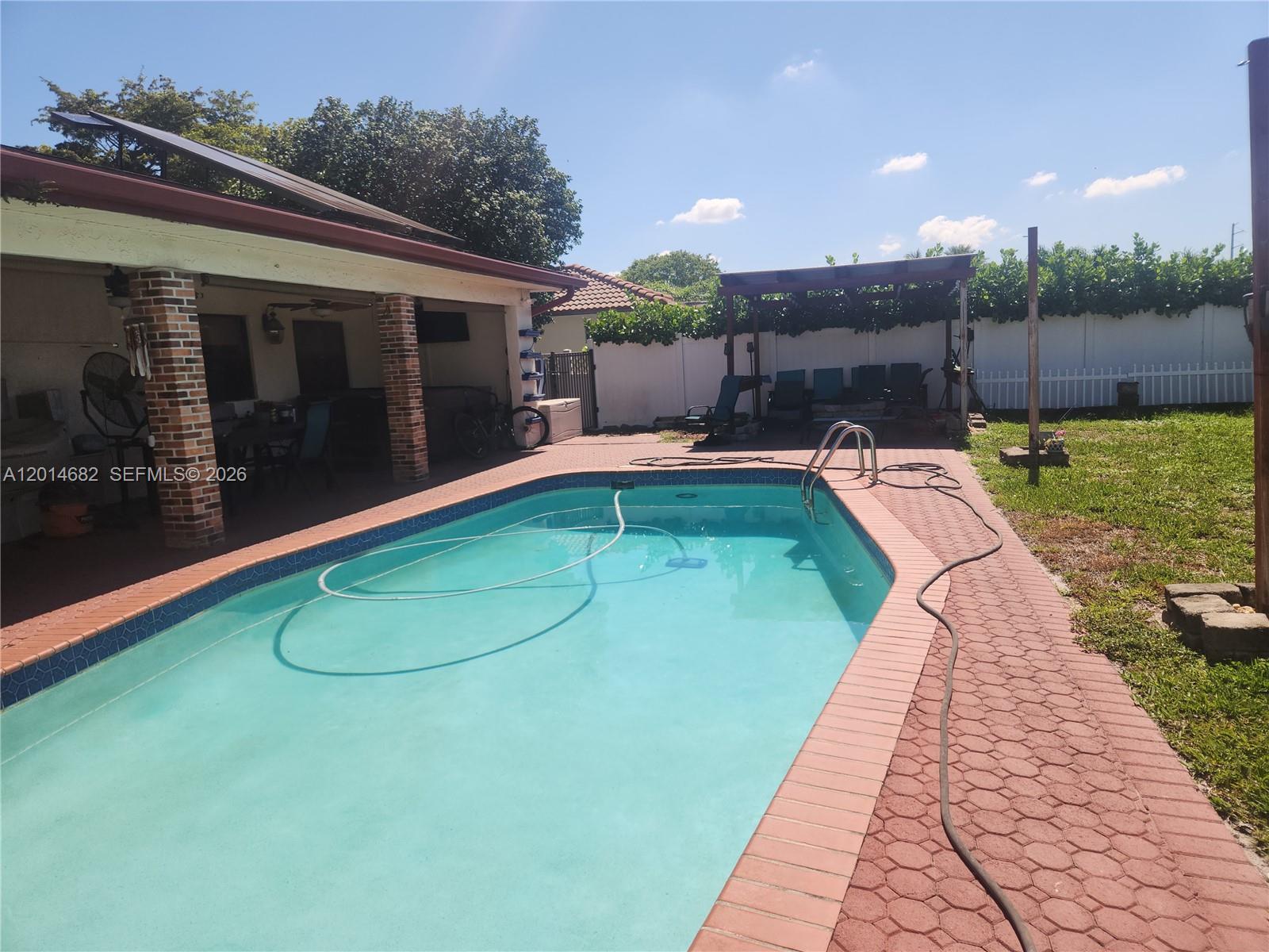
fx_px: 843
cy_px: 476
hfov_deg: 73.9
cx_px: 634
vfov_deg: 58.9
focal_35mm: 23
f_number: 1.8
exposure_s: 1/1874
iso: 20
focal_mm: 5.4
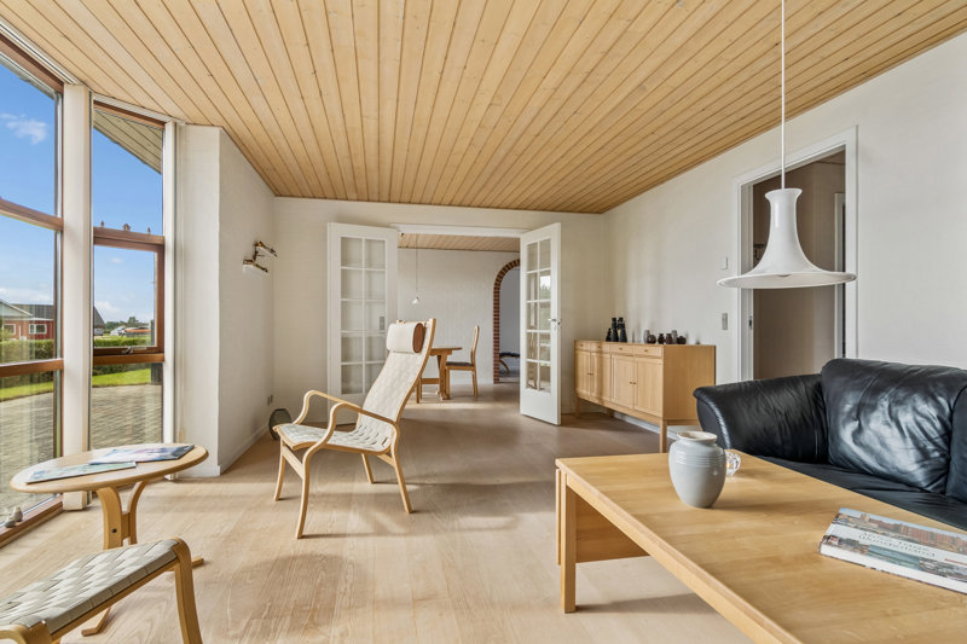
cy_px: 322
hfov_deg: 95.0
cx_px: 484
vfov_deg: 72.0
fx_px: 443
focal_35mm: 16
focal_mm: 11
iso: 200
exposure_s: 1/200
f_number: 8
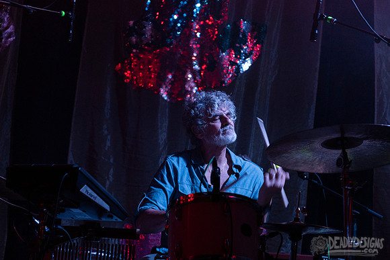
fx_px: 907
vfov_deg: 16.3
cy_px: 142
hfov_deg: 24.3
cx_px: 207
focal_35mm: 84
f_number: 3.2
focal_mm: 70
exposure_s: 1/125
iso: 2500
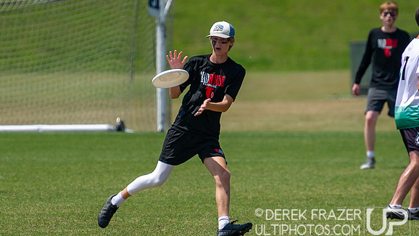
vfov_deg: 1.7
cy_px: 77
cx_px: 222
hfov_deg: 3.1
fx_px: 7788
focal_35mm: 701
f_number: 4
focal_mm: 280
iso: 200
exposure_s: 1/2000
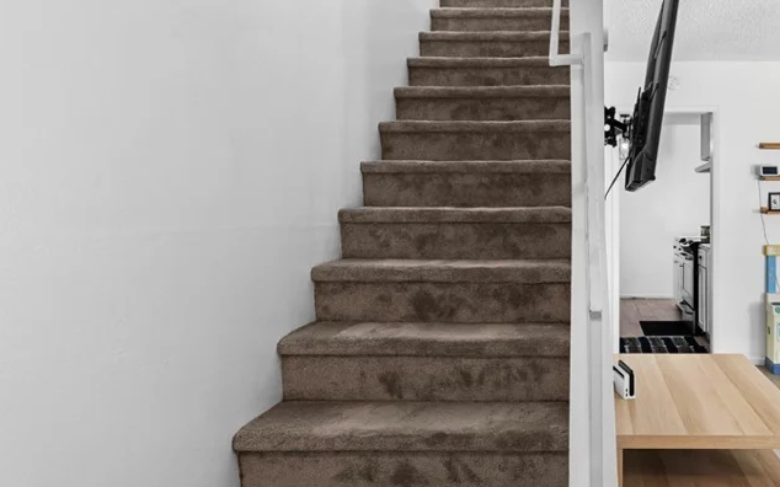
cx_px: 583
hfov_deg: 62.7
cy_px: 213
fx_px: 595
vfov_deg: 44.4
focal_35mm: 28
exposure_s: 1/8
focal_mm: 17
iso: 400
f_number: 8
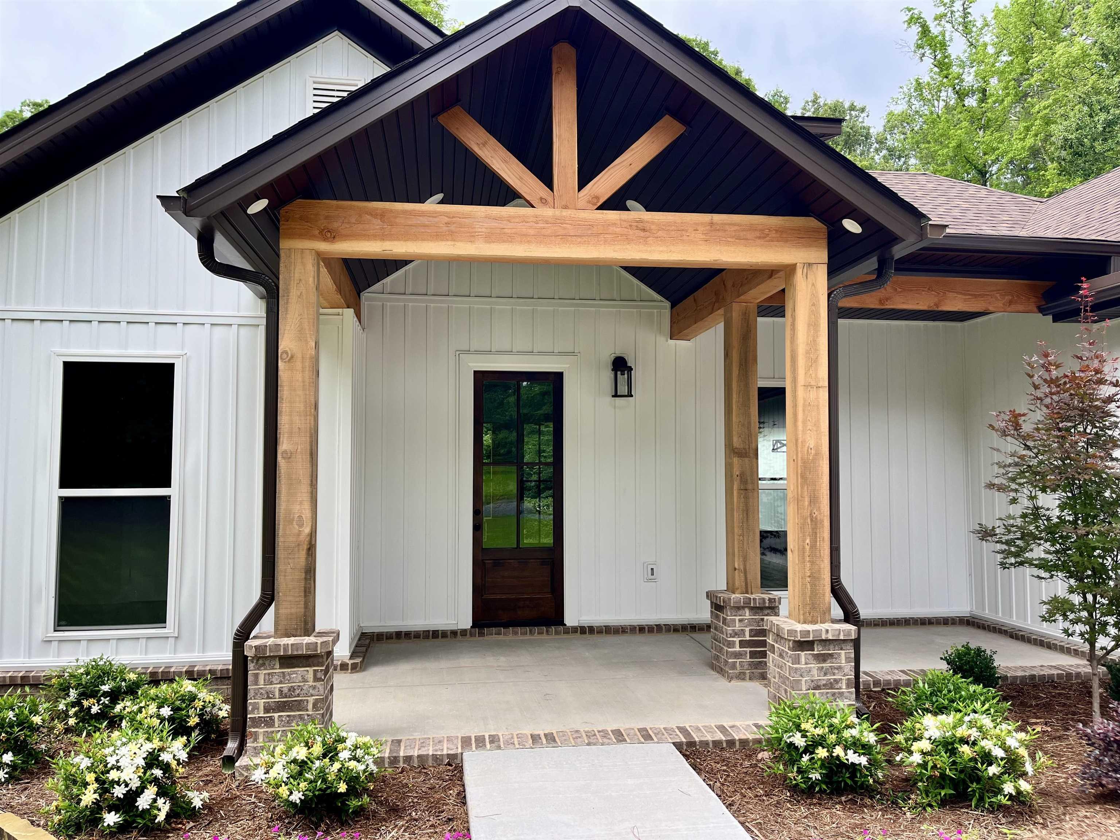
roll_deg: +1.0
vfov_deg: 53.1
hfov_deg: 67.3
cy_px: 420
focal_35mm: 26
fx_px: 841
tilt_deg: +3.9
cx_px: 560
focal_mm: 5.1
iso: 50
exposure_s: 1/696
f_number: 1.6
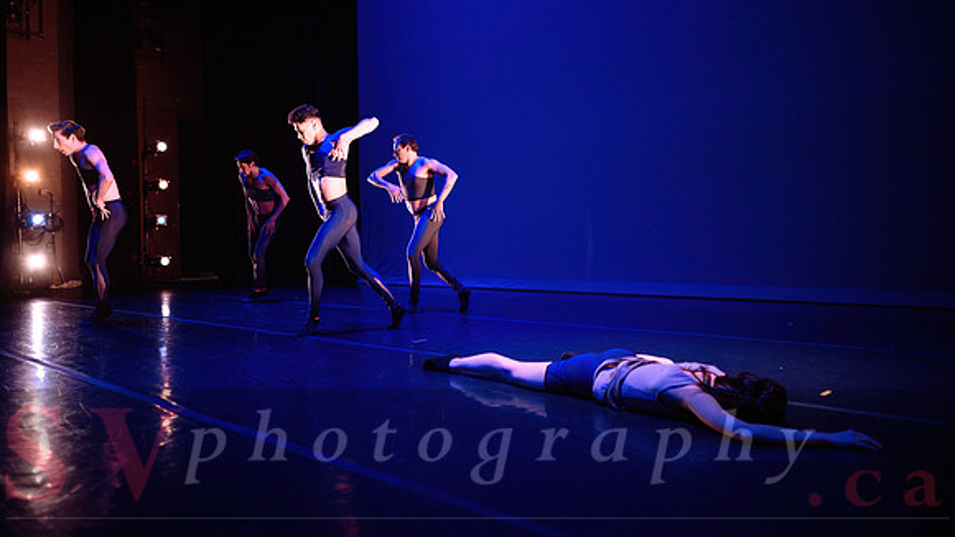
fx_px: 696
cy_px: 243
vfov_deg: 42.1
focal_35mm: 27
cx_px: 433
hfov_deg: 68.7
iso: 1000
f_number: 1.4
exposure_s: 1/320
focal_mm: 24
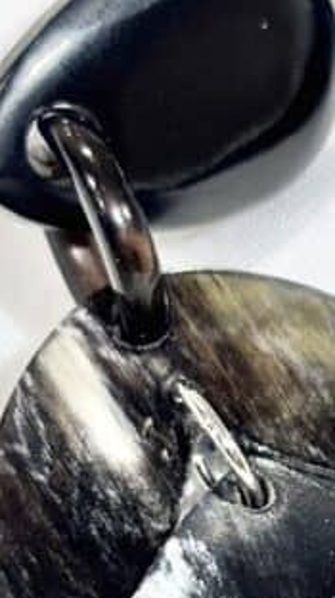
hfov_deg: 6.4
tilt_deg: -46.5
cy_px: 489
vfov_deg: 11.5
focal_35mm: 186
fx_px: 2944
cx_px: 549
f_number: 1.6
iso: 25
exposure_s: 1/111
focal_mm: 5.96
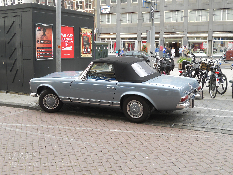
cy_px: 88
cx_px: 116
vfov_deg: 31.5
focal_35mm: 46
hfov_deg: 41.2
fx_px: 310
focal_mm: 8.2
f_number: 4.3
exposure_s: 1/125
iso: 160
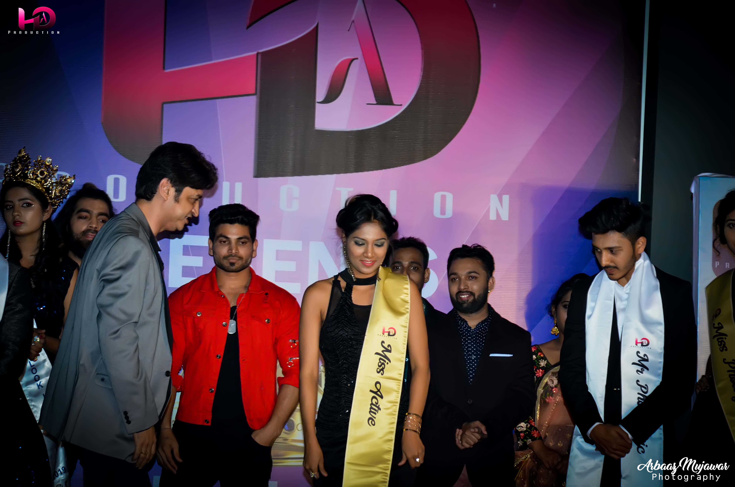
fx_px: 3209
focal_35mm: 158
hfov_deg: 13.1
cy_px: 244
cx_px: 368
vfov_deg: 8.7
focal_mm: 105
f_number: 9
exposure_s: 1/125
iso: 3200
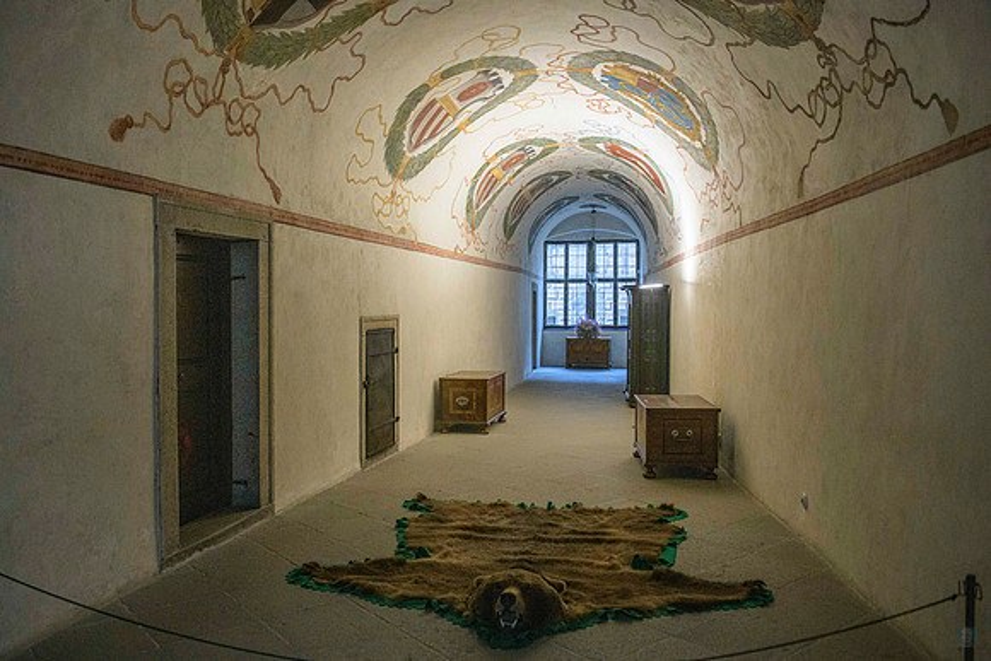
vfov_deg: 46.2
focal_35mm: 28
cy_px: 330
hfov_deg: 65.2
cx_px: 496
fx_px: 775
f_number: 4.5
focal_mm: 28
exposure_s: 1/60
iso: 4000
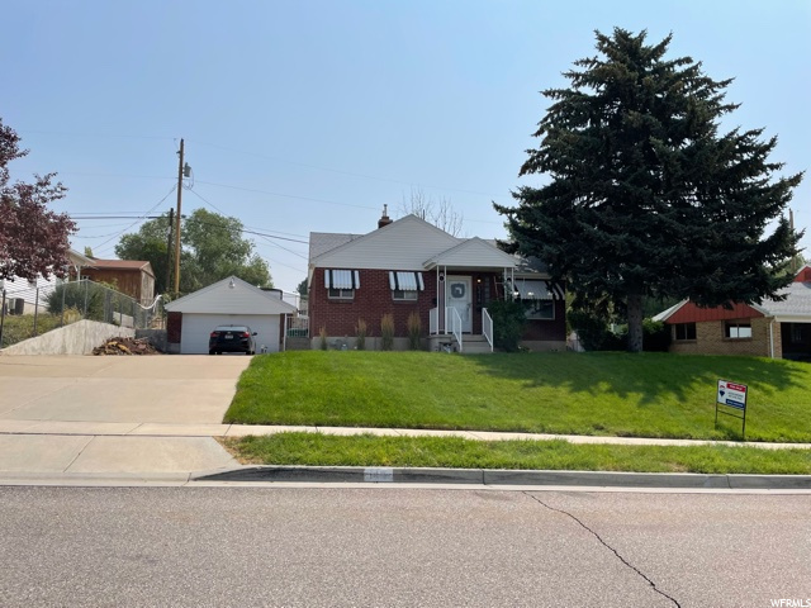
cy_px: 304
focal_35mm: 26
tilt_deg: +6.4
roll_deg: +0.7
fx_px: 609
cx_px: 406
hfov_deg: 67.3
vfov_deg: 53.1
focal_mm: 4.2
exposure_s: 1/6897
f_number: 1.6
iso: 32
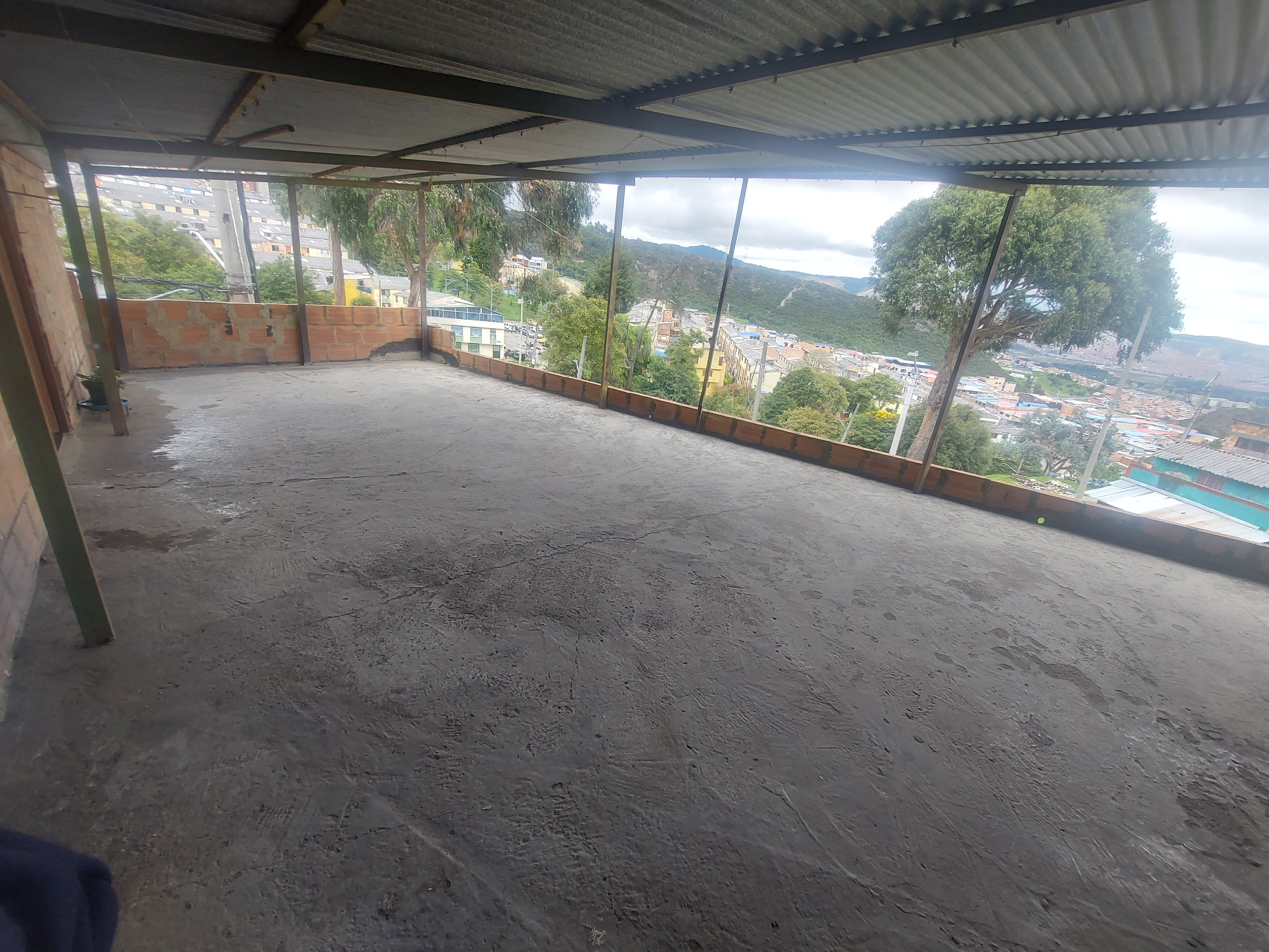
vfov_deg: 89.9
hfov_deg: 106.2
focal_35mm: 13
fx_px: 477
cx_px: 634
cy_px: 476
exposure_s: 1/120
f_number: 2.2
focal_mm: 1.74
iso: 64
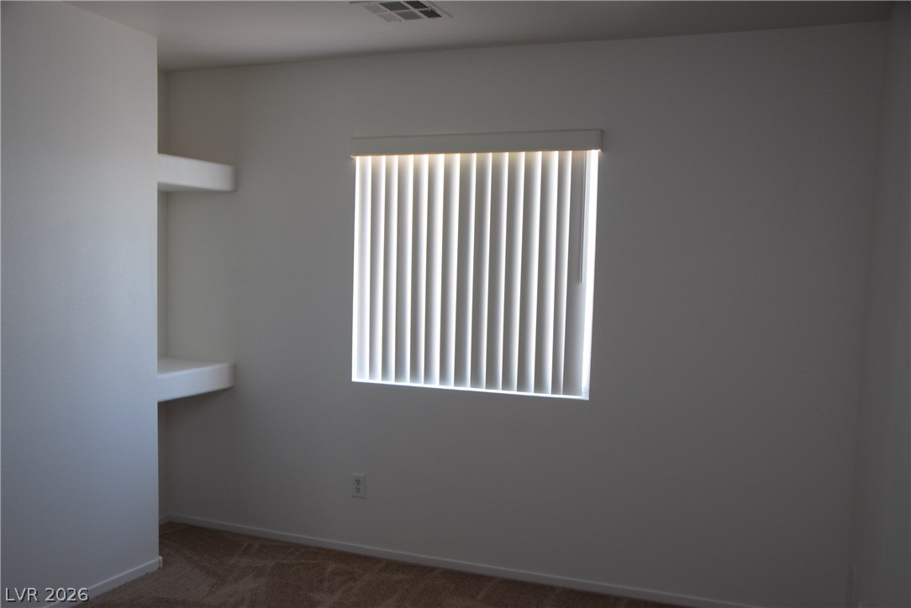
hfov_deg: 57.2
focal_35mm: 33
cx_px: 456
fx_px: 835
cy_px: 304
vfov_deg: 40.0
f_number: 4
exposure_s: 1/60
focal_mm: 22
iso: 640
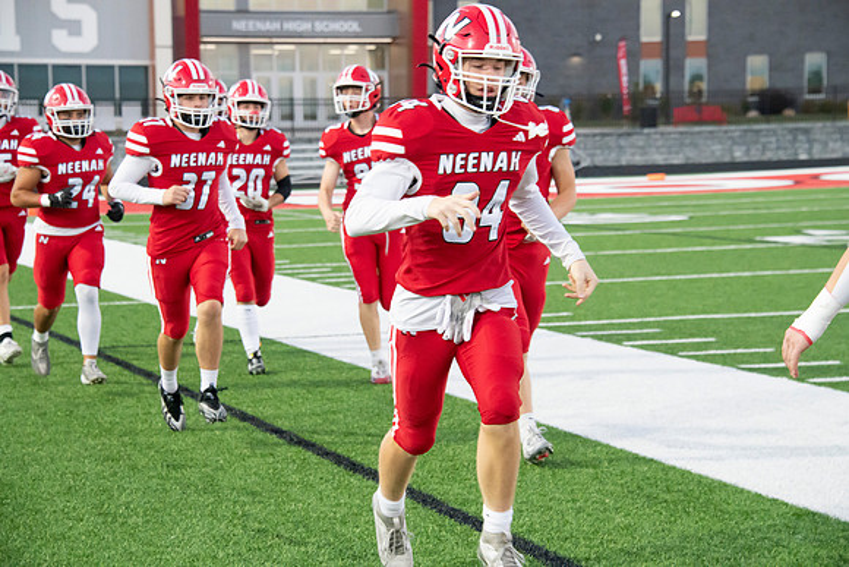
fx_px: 2736
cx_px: 424
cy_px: 284
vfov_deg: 11.8
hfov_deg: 17.6
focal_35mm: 116
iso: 8000
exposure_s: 1/400
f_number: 7.1
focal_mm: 116
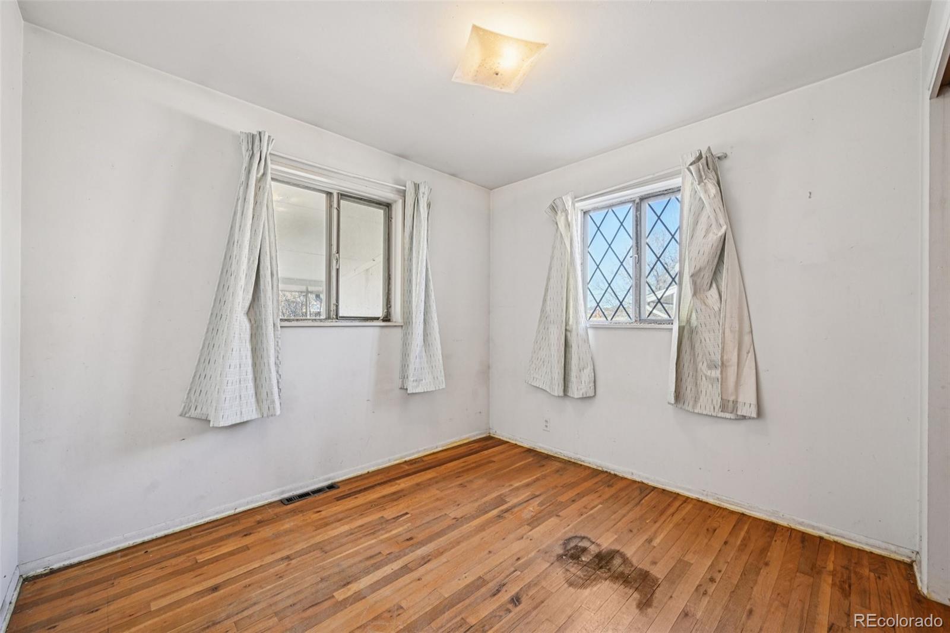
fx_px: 369
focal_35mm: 14
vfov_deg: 81.2
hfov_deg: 104.3
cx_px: 475
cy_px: 316
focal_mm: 14
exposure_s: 1/15
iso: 125
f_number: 8
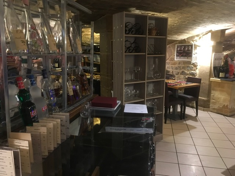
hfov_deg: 61.7
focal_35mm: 29
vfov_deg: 48.2
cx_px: 118
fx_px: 197
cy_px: 88
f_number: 2.2
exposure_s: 1/17
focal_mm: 4.15
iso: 400
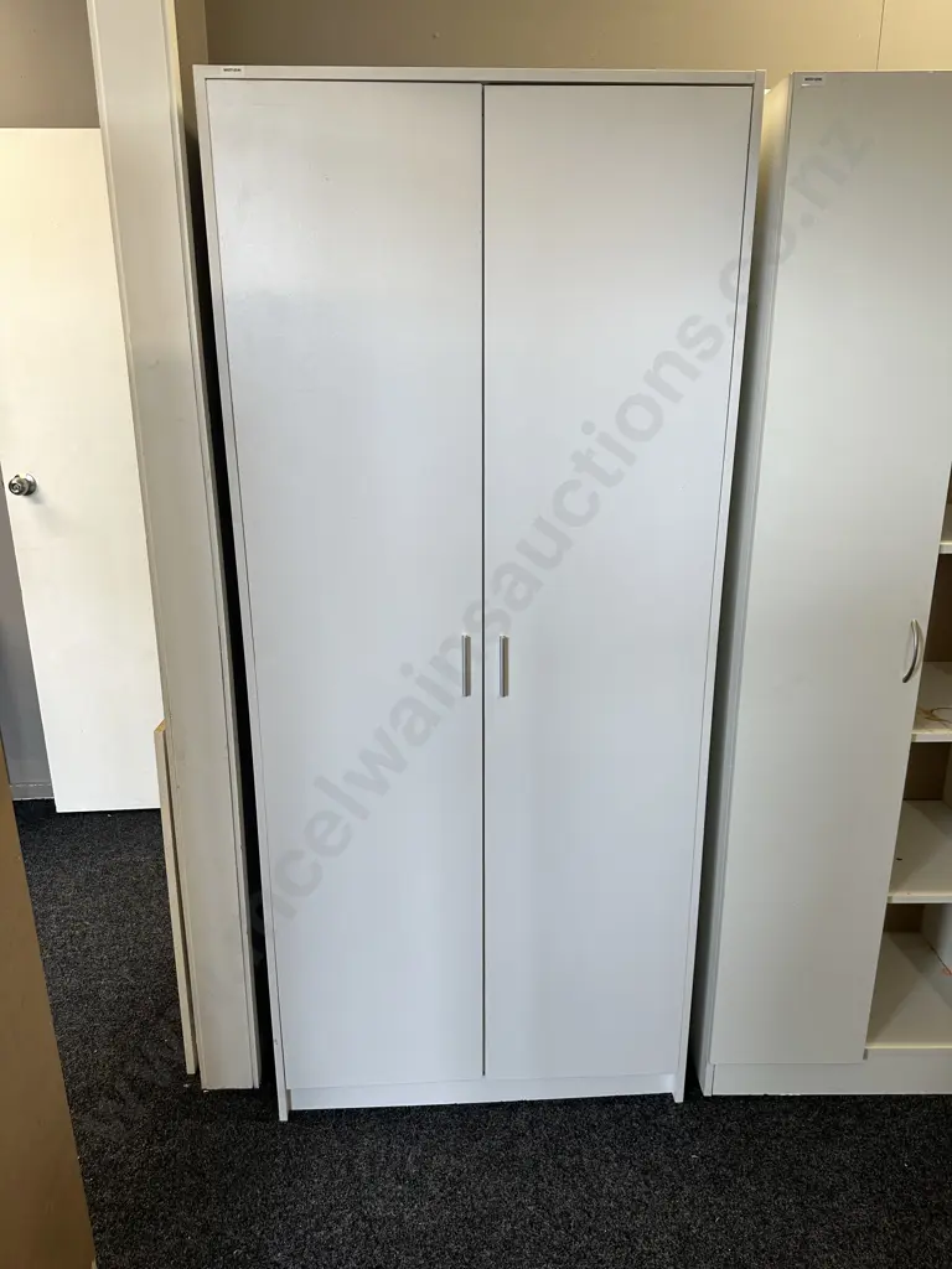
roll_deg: +0.5
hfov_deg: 56.8
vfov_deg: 71.6
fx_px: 880
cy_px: 634
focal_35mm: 24
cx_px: 476
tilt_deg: -16.1
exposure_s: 1/100
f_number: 1.78
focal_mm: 6.86
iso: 80
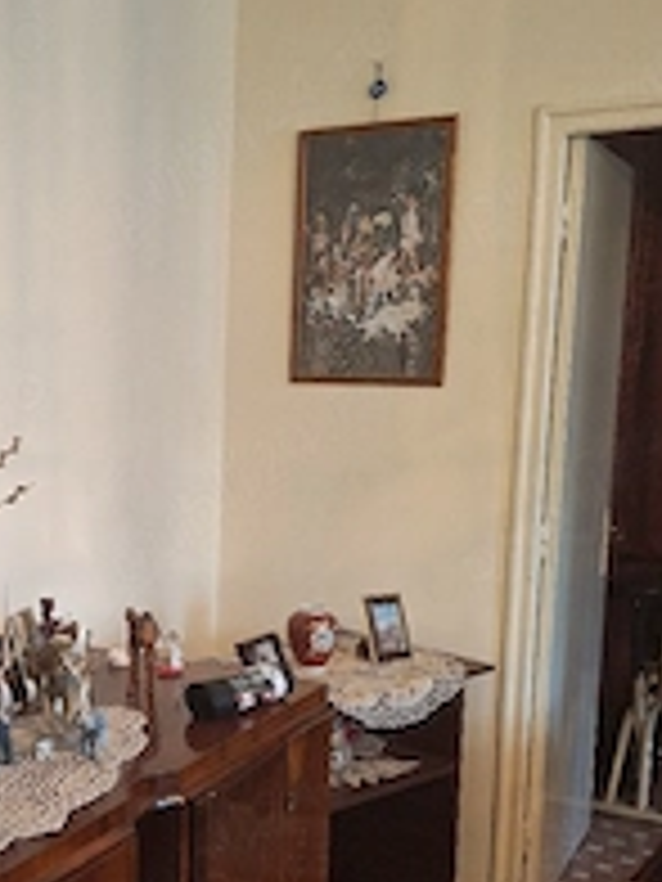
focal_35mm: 47
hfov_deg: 28.8
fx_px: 1198
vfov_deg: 40.2
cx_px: -9
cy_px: 531
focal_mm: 5.54
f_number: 1.8
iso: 250
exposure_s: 1/25
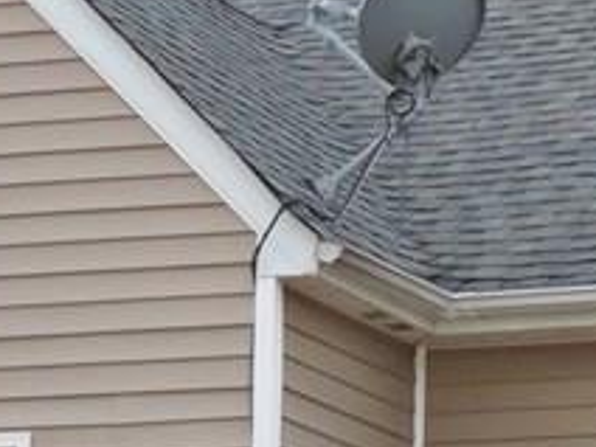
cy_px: 683
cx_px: 773
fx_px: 3908
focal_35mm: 227
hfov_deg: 8.6
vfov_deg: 6.5
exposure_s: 1/2000
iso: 560
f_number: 3.5
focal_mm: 8.3
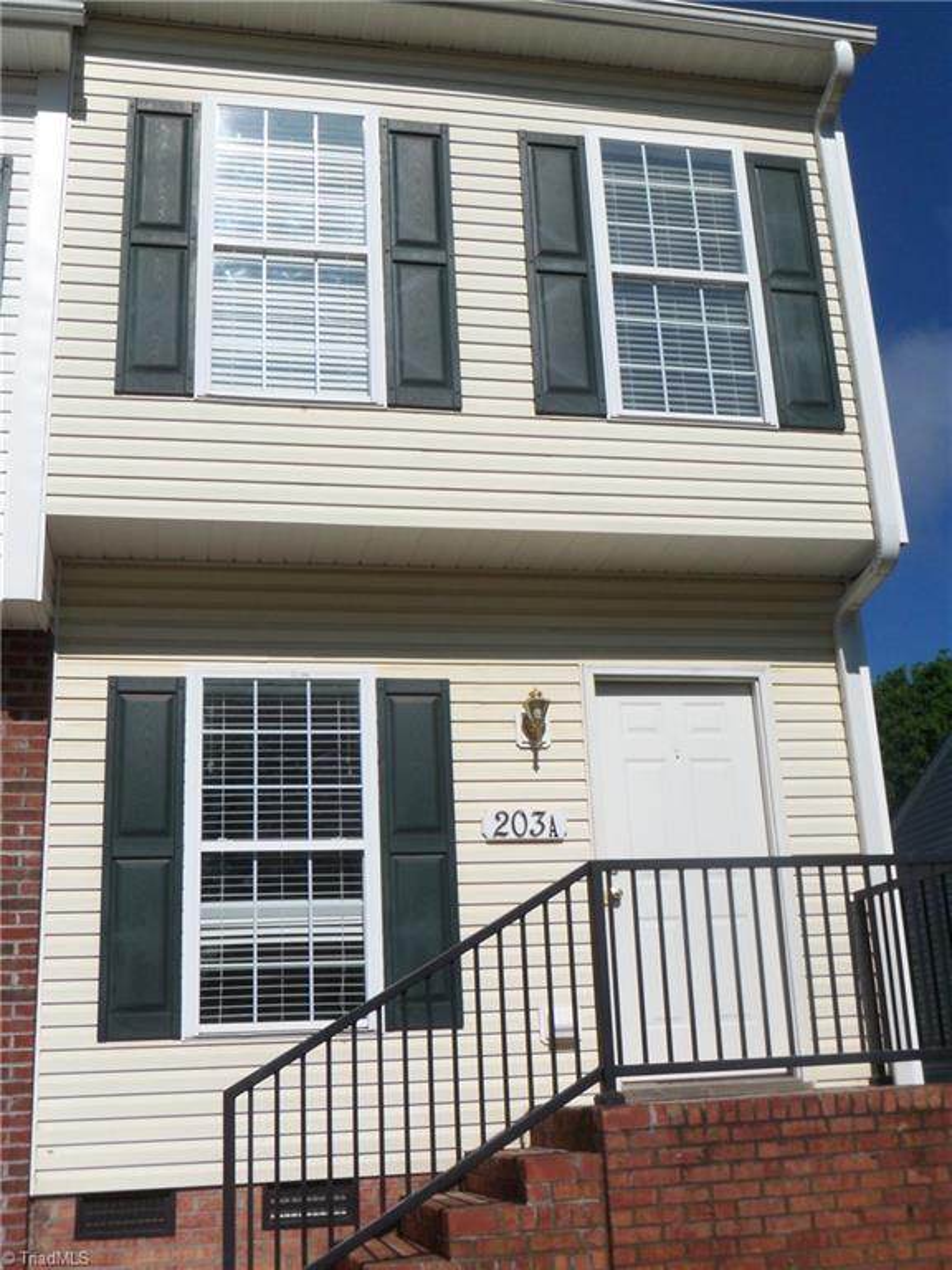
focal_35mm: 39
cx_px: 476
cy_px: 635
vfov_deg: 47.9
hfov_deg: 36.8
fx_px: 1430
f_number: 7.1
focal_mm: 6.4
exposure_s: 1/500
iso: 50
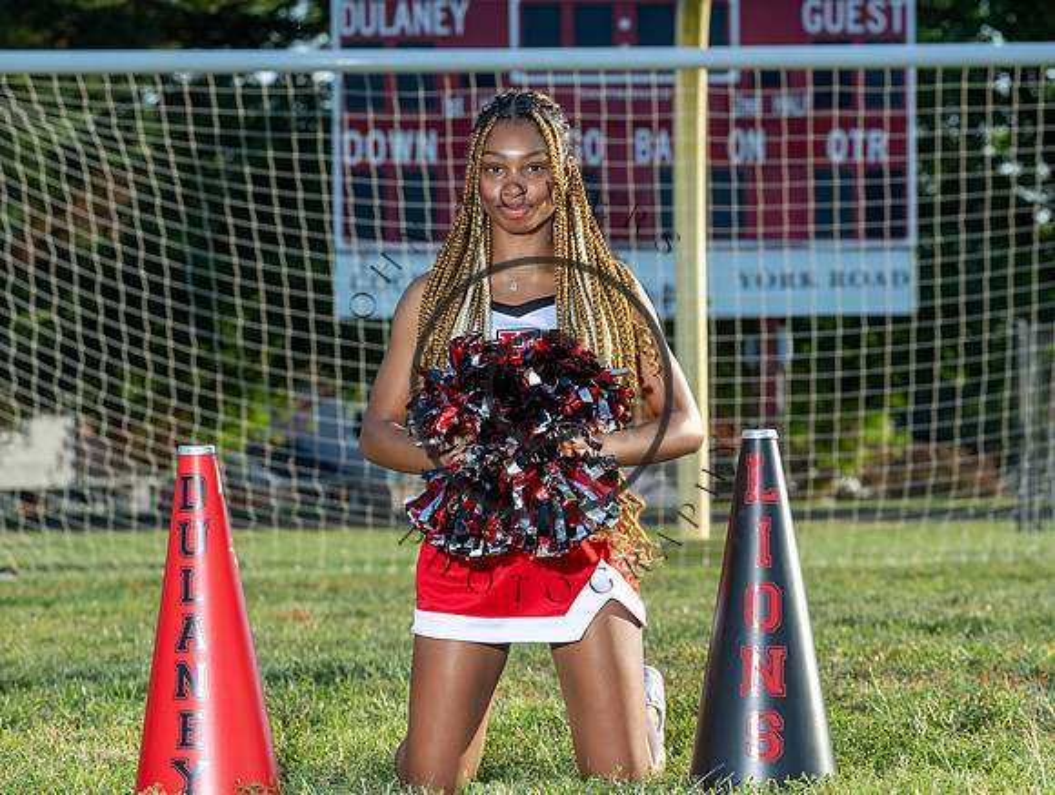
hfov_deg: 13.8
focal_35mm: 143
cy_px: 442
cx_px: 650
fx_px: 4355
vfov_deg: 10.4
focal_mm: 97
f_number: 5.6
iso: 100
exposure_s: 1/200
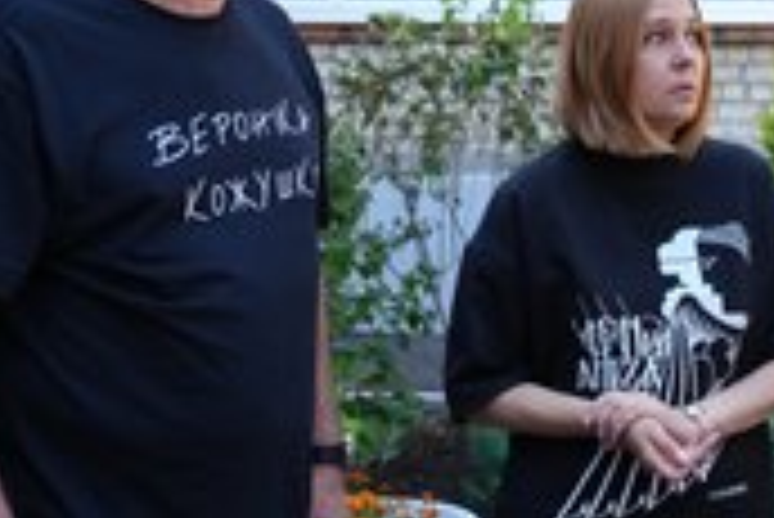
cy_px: 119
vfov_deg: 18.8
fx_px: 1549
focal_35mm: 72
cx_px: 711
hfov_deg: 27.0
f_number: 4
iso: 200
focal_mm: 31
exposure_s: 1/160
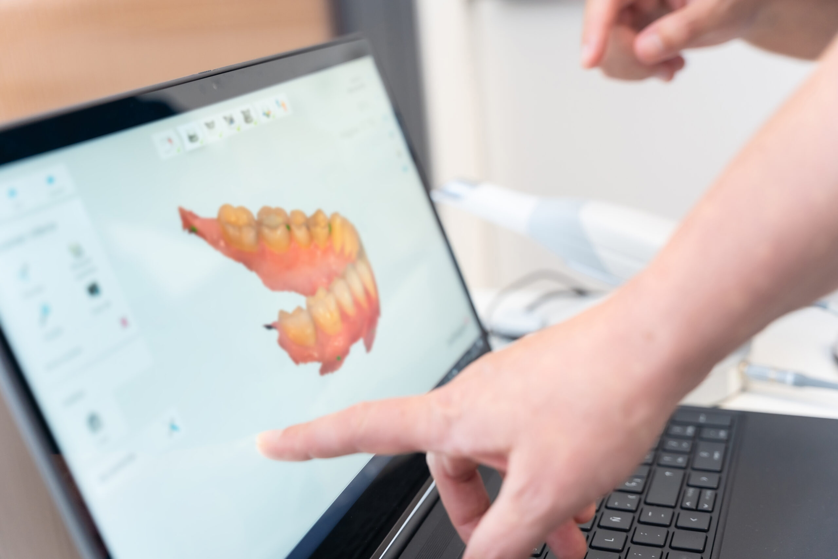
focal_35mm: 44
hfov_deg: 44.2
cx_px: 419
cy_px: 280
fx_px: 1031
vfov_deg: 30.3
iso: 640
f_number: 3.2
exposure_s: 1/125
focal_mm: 44.3
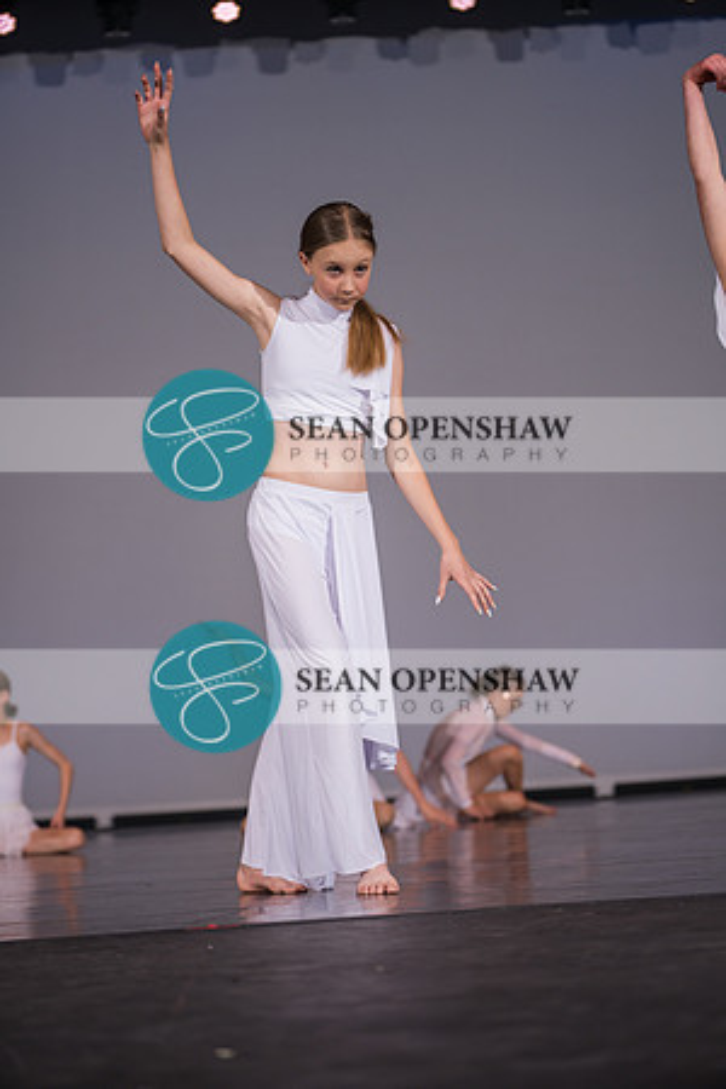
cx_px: 363
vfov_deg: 28.8
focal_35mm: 70
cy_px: 544
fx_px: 2117
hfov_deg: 19.5
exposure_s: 1/500
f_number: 2.8
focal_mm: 70
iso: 400
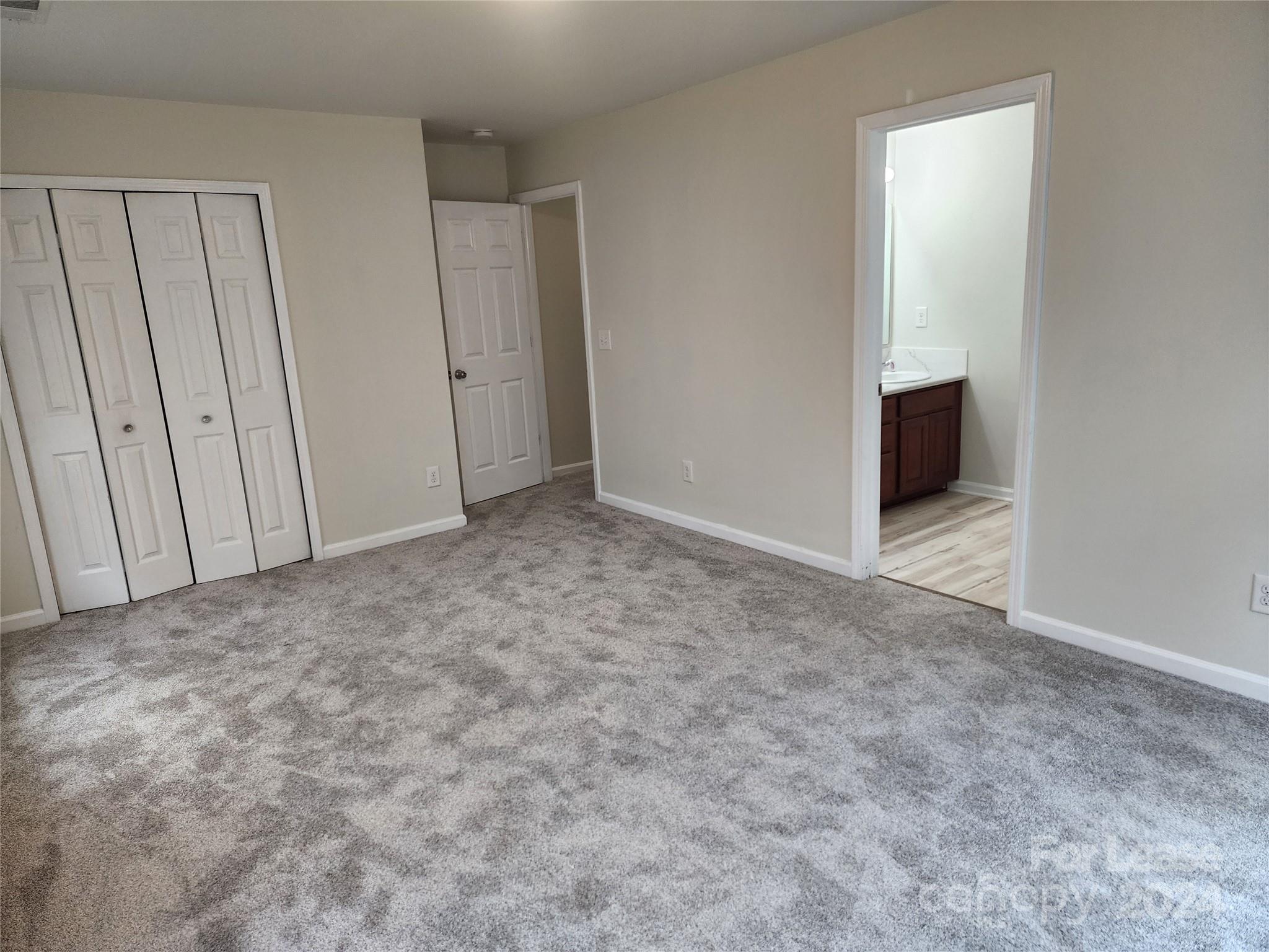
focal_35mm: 23
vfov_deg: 58.9
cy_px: 476
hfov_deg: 73.9
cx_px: 634
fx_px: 843
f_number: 1.8
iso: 250
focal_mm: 6.4
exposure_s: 1/120
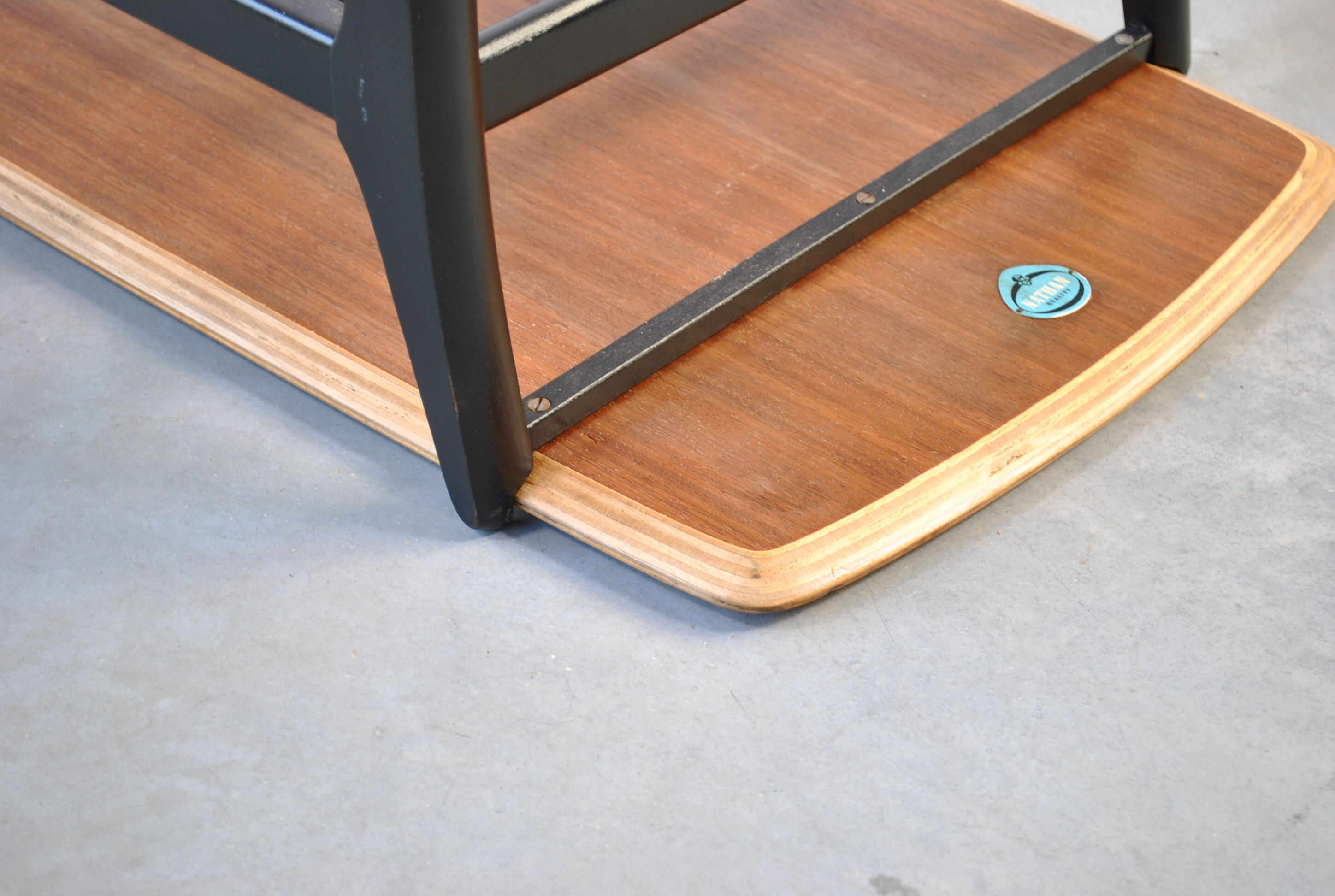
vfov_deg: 21.7
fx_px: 2341
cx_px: 668
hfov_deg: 31.8
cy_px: 448
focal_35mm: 63
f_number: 5.3
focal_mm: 42
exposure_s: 1/20
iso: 200
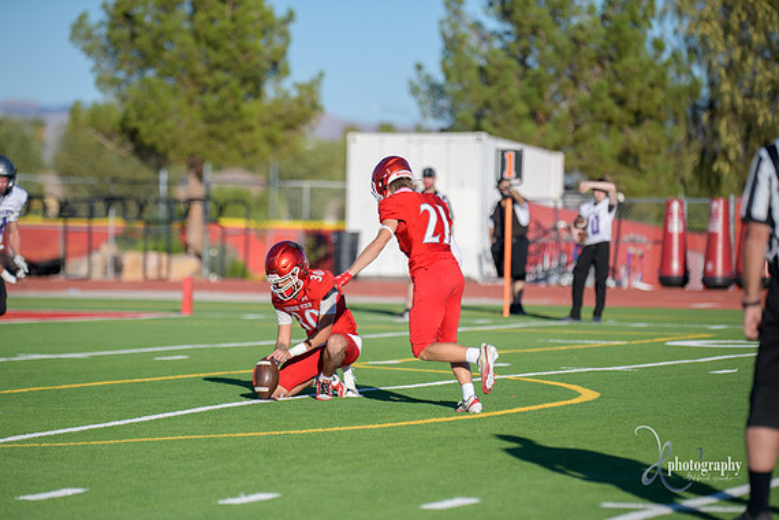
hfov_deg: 9.2
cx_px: 385
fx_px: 4847
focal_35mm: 224
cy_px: 262
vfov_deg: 6.1
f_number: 2.8
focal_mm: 220
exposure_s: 1/6400
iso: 400
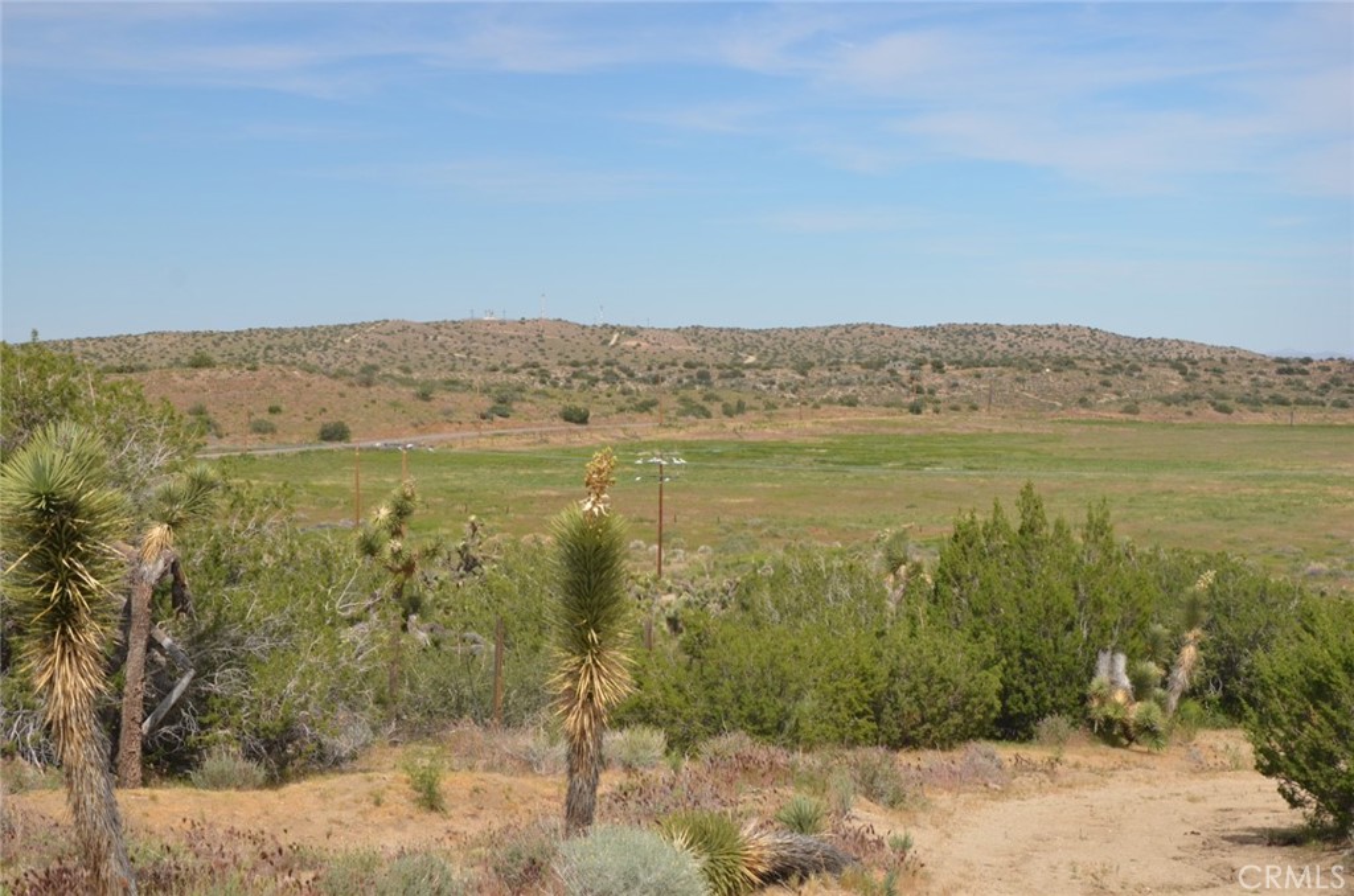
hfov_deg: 29.9
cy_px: 448
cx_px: 677
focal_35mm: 68
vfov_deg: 20.1
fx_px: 2533
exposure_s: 1/250
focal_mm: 45
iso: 160
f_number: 8
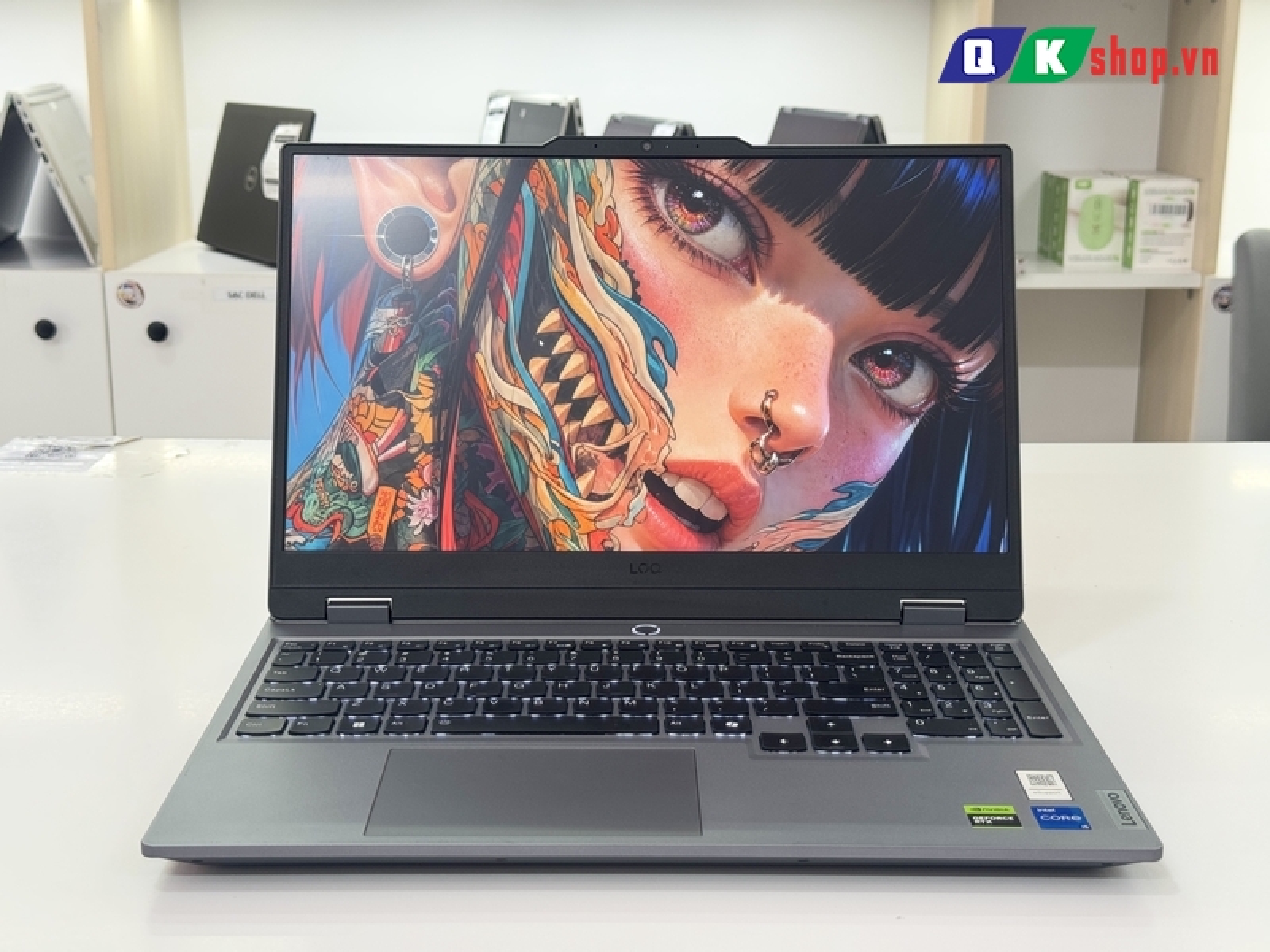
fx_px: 1761
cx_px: 635
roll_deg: +0.4
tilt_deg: -15.0
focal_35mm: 48
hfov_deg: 39.7
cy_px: 476
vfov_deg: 30.3
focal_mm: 6.76
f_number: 1.78
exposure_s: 1/50
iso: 50
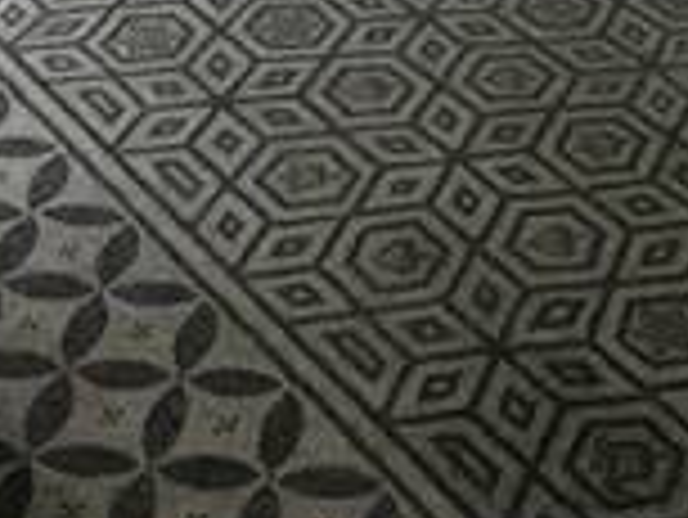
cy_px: -189
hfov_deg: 21.8
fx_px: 1770
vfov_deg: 15.7
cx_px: 517
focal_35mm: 89
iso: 80
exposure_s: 1/33
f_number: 2.4
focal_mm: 3.3
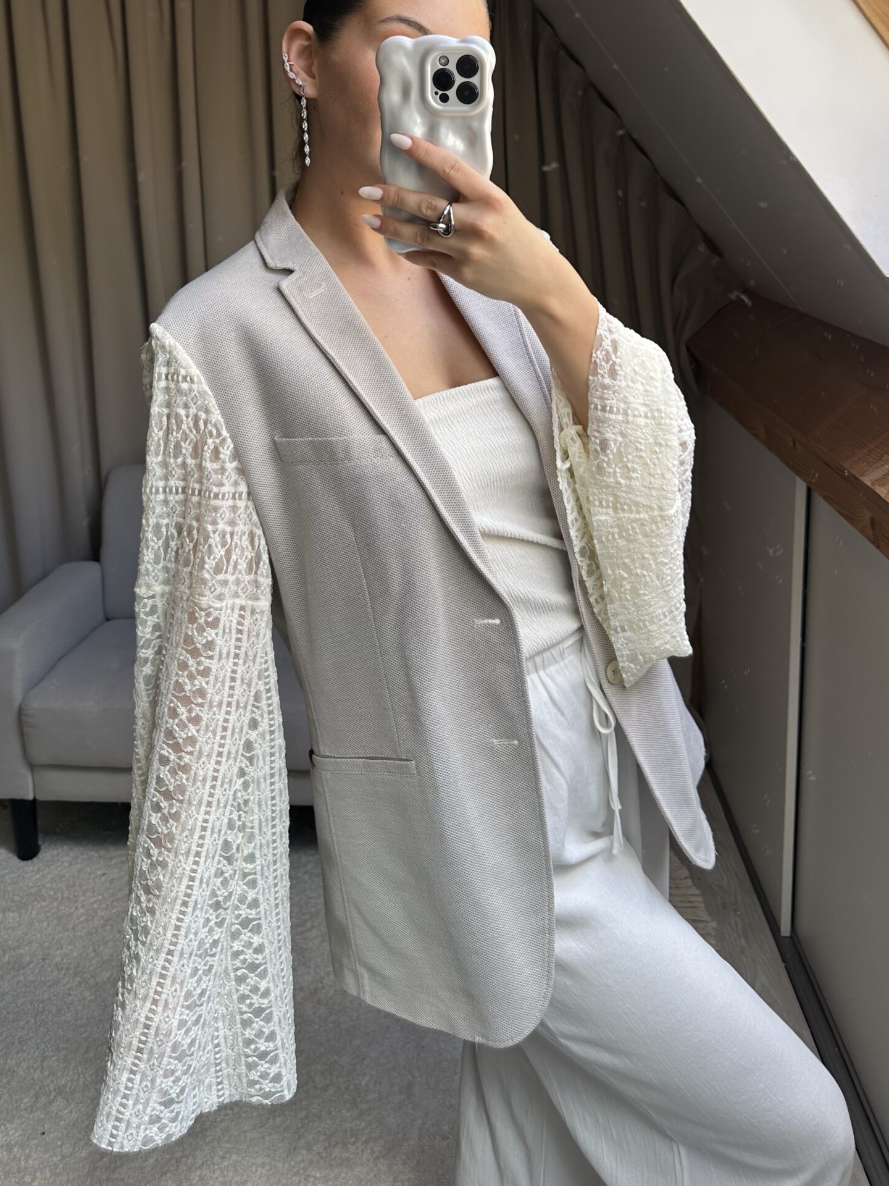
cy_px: 414
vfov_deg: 55.8
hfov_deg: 44.1
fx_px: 1096
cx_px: 408
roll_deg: +1.8
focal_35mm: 32
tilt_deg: -20.2
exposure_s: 1/187
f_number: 1.78
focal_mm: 6.86
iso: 64
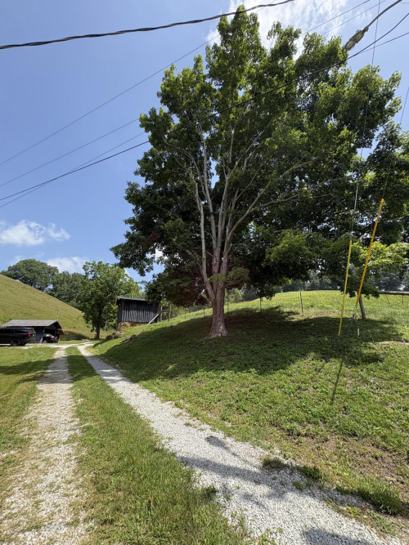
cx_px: 204
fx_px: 221
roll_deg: -1.7
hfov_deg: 85.7
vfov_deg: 102.1
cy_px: 272
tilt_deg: +17.9
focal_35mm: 14
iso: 50
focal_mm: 2.22
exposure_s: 1/652
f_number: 2.2
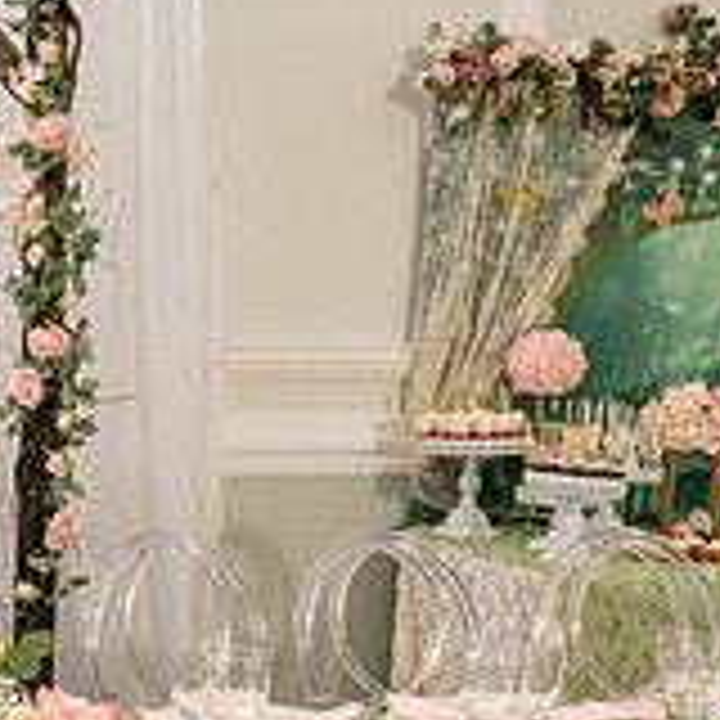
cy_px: 412
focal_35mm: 74
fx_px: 1741
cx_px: -432
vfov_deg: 23.3
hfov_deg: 19.6
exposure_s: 1/160
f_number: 4.5
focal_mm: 24
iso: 500
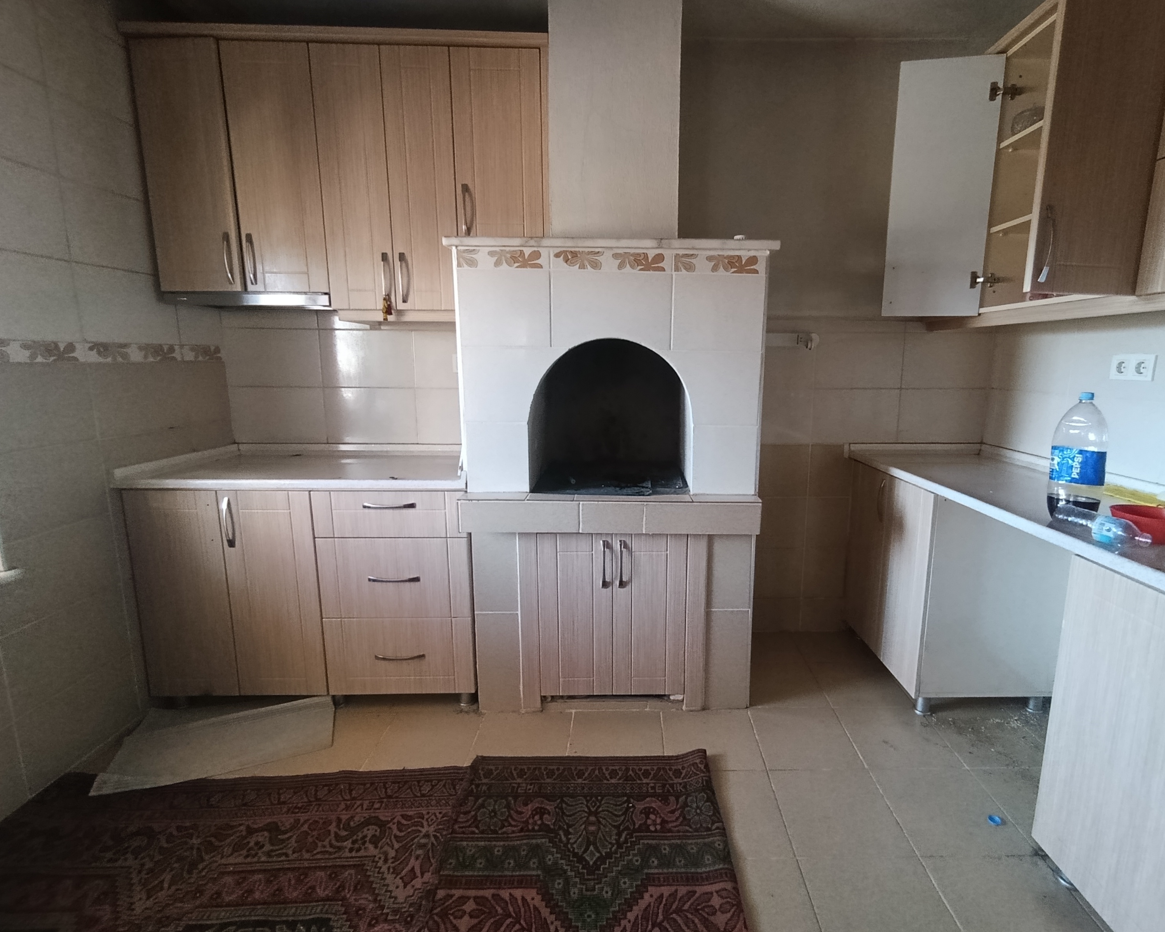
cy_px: 463
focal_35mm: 17
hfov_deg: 89.5
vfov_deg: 77.0
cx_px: 630
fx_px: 586
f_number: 2.2
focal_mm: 1.65
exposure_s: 1/33.3
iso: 665
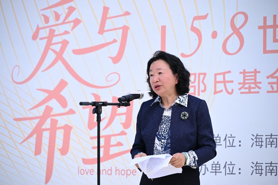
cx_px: 139
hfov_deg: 17.1
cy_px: 92
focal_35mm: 120
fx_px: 926
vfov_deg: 11.4
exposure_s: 1/125
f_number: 4
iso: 100
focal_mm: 120
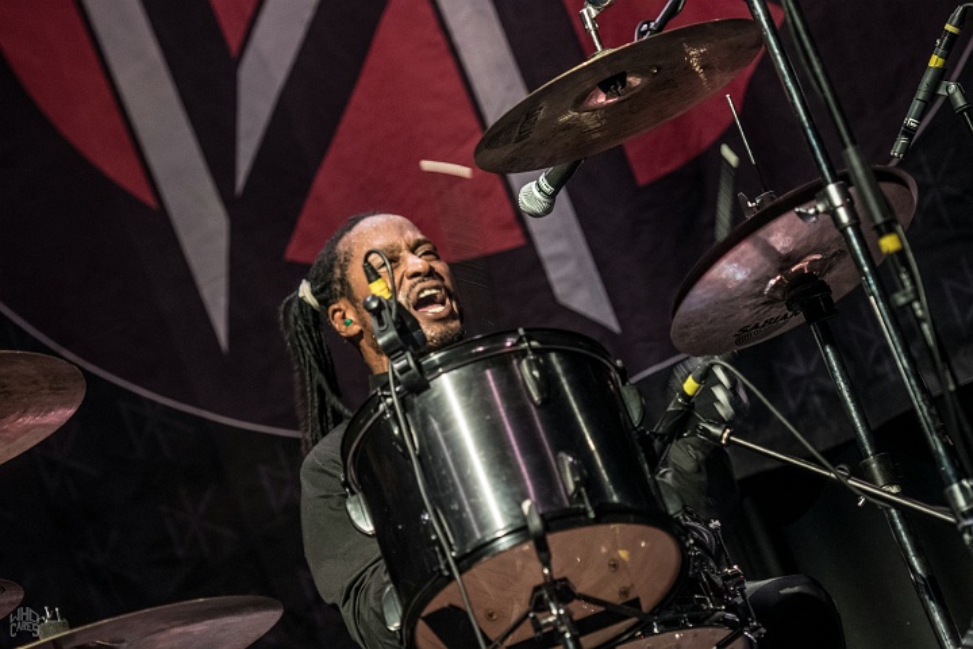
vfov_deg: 8.7
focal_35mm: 158
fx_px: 4257
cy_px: 324
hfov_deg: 13.0
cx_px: 486
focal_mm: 105
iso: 1600
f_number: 2.8
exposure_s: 1/80
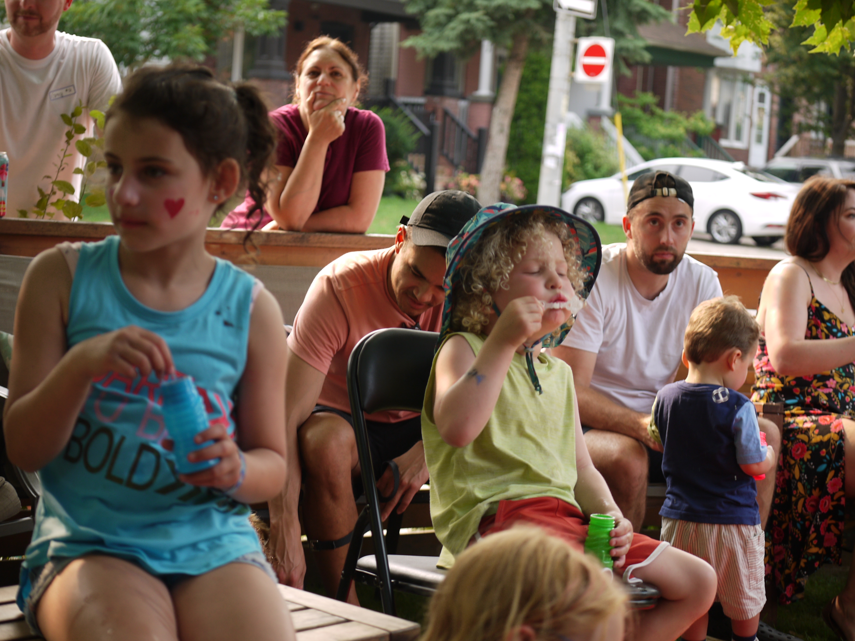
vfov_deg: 18.0
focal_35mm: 82
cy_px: 320
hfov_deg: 23.8
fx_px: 2025
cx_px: 428
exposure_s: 1/125
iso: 100
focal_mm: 41
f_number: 2.8
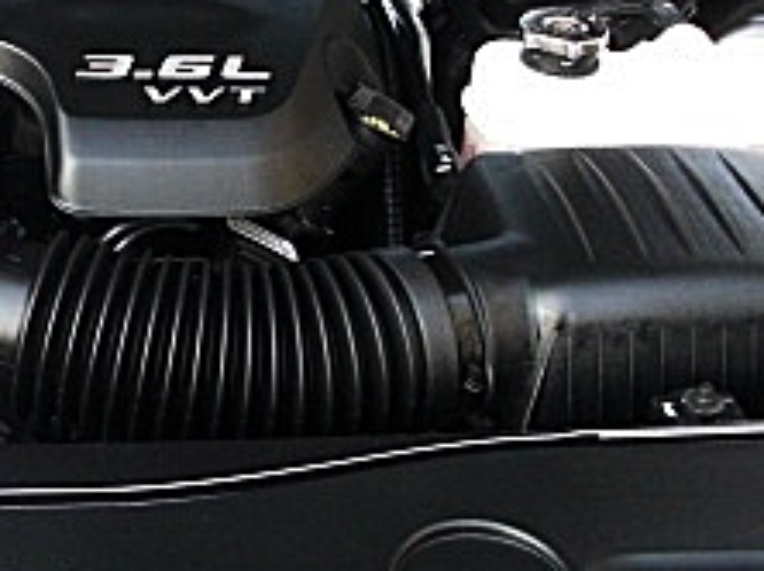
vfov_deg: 14.1
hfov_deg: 18.2
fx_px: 2293
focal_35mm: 104
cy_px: 117
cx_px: -89
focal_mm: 6.3
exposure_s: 1/80
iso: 400
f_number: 2.8
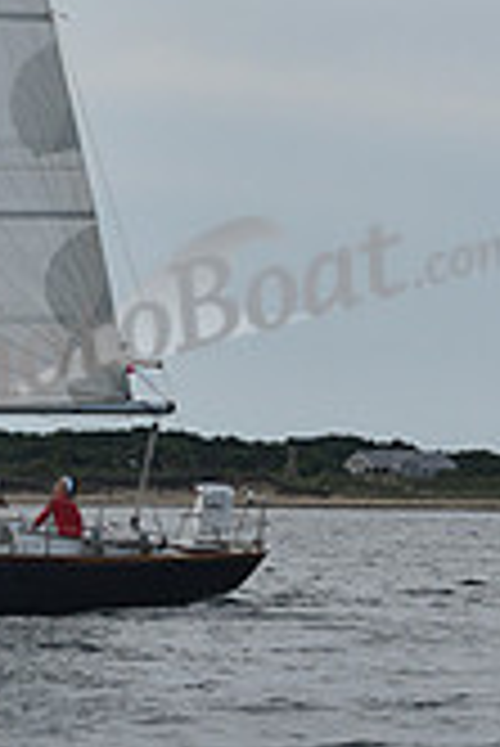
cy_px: -315
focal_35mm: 300
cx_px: -345
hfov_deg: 4.5
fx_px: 6237
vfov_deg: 6.8
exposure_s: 1/1000
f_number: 9
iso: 320
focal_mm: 86
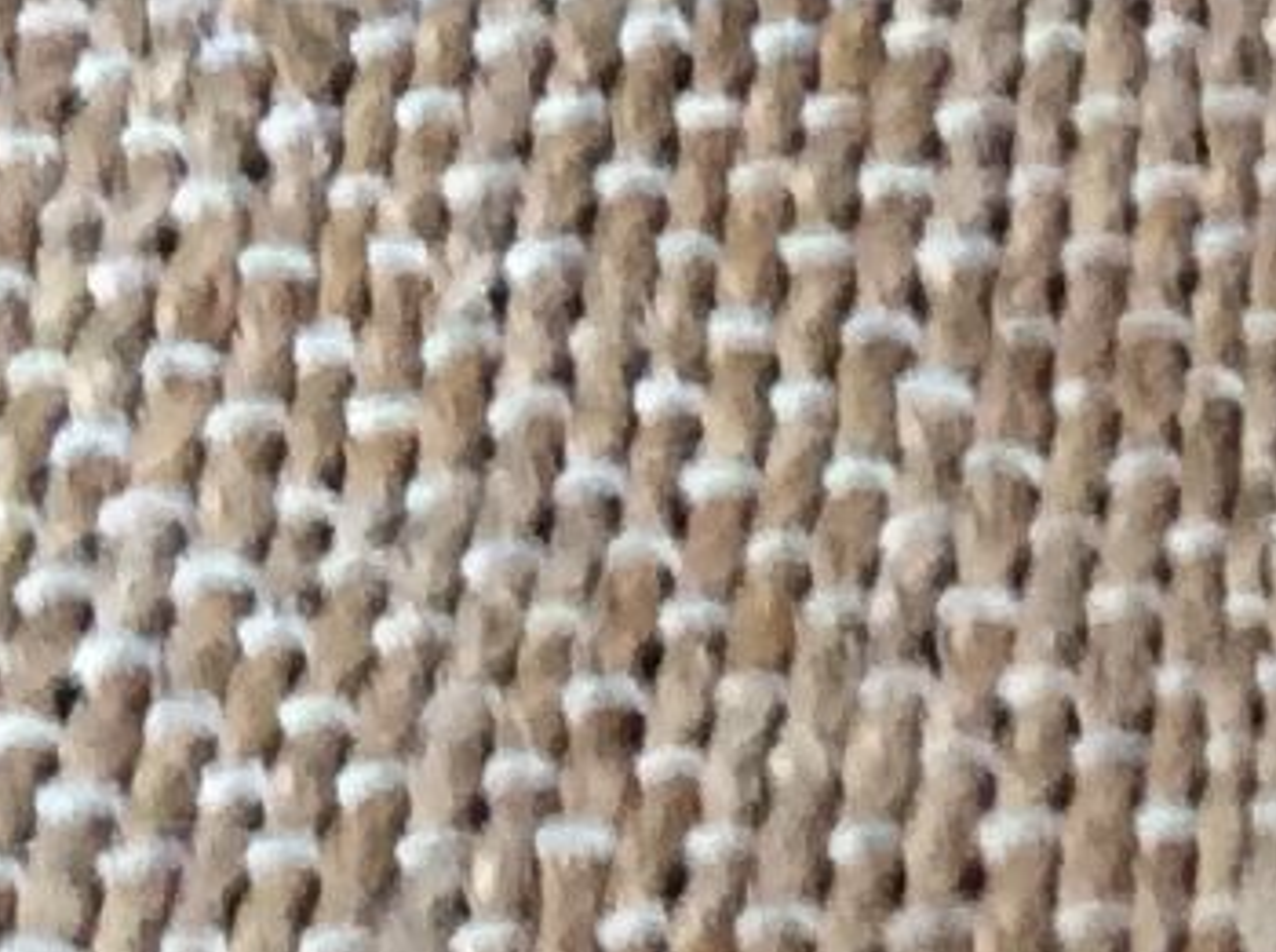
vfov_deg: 6.2
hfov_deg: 7.9
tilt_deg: -48.2
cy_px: 1069
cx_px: 2756
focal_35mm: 237
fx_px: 8718
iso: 160
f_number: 2.4
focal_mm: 3.3
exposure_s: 1/25
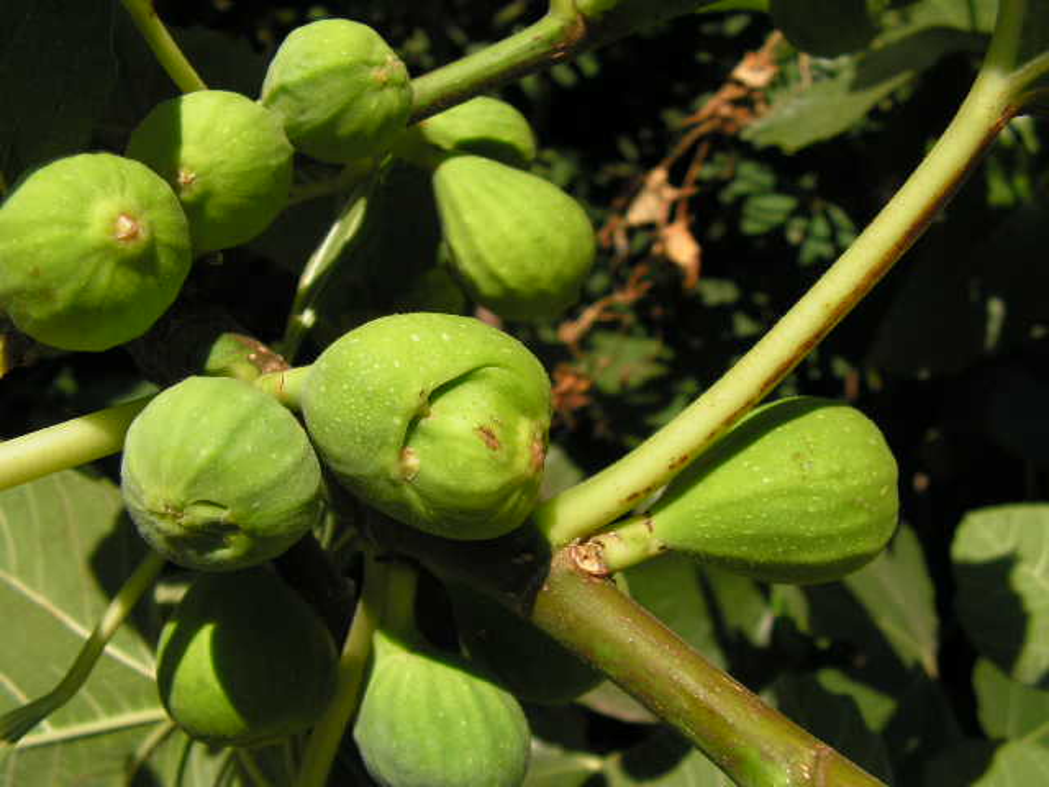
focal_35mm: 36
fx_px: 1091
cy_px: 394
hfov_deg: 51.4
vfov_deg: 39.7
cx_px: 524
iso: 64
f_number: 3.2
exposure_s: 1/800
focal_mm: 6
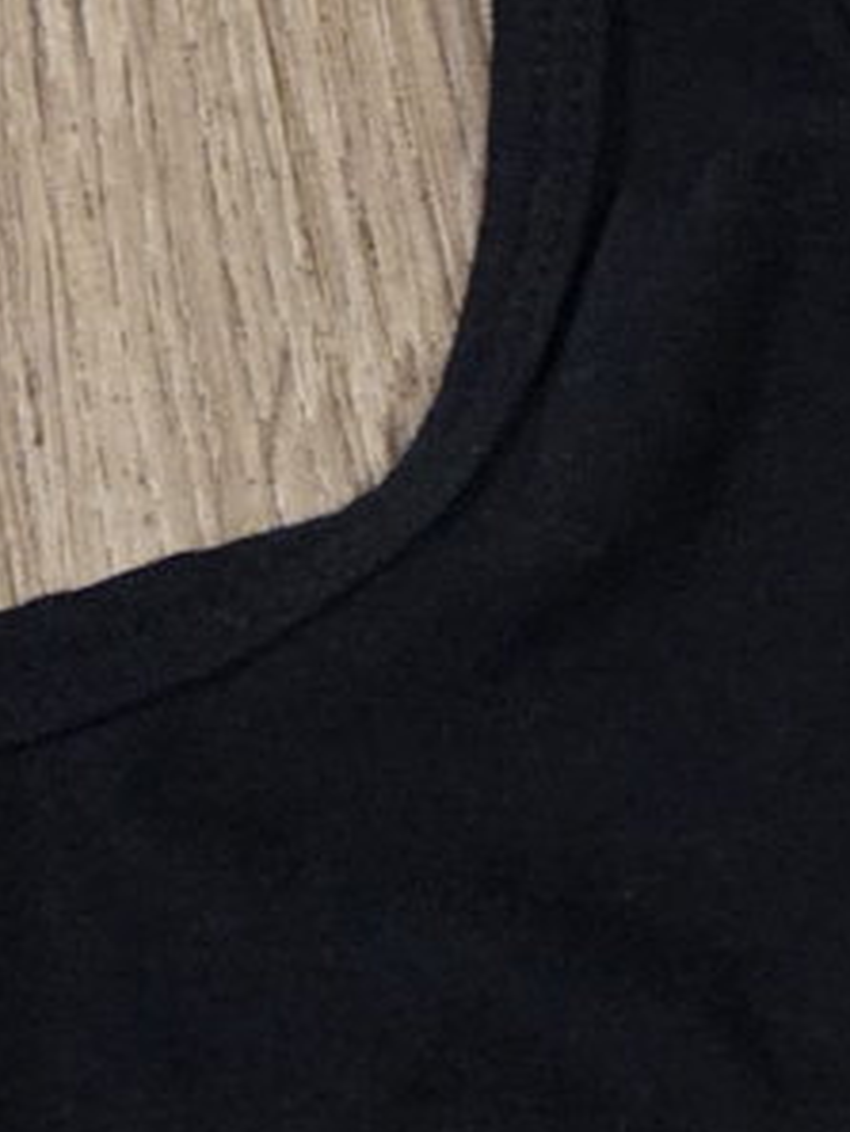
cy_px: 6
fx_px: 4188
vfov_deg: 15.1
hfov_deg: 10.6
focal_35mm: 128
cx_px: 1708
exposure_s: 1/100
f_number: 1.8
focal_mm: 5.4
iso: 2500
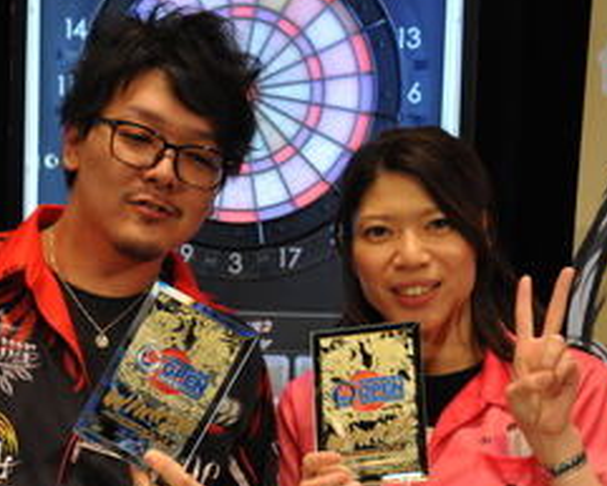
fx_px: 1797
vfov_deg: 15.4
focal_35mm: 100
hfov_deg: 19.1
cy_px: 337
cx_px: 204
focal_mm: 38
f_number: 4.5
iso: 400
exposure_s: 1/20
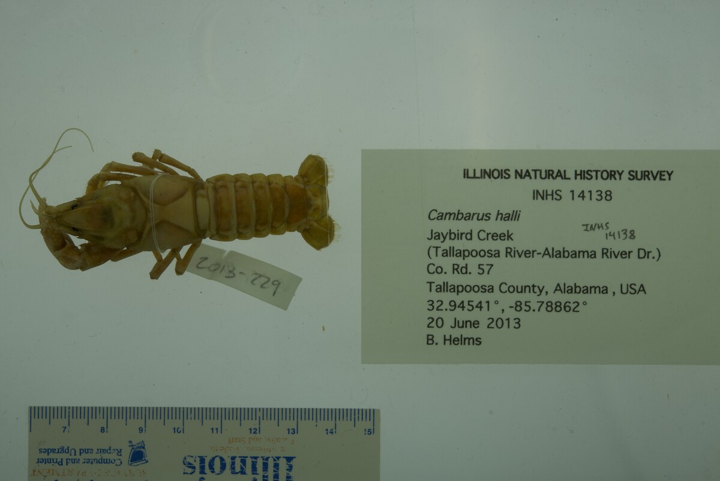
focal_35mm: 60
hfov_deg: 33.4
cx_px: 360
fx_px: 1200
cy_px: 240
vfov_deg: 22.6
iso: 100
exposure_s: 1/160
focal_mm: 60
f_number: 10
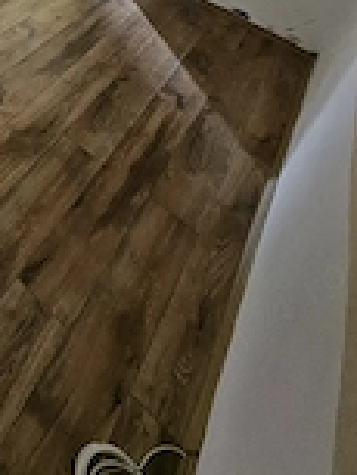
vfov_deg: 39.5
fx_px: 467
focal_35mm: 34
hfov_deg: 32.8
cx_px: -90
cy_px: -90
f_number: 2.2
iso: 200
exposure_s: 1/50
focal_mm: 1.7
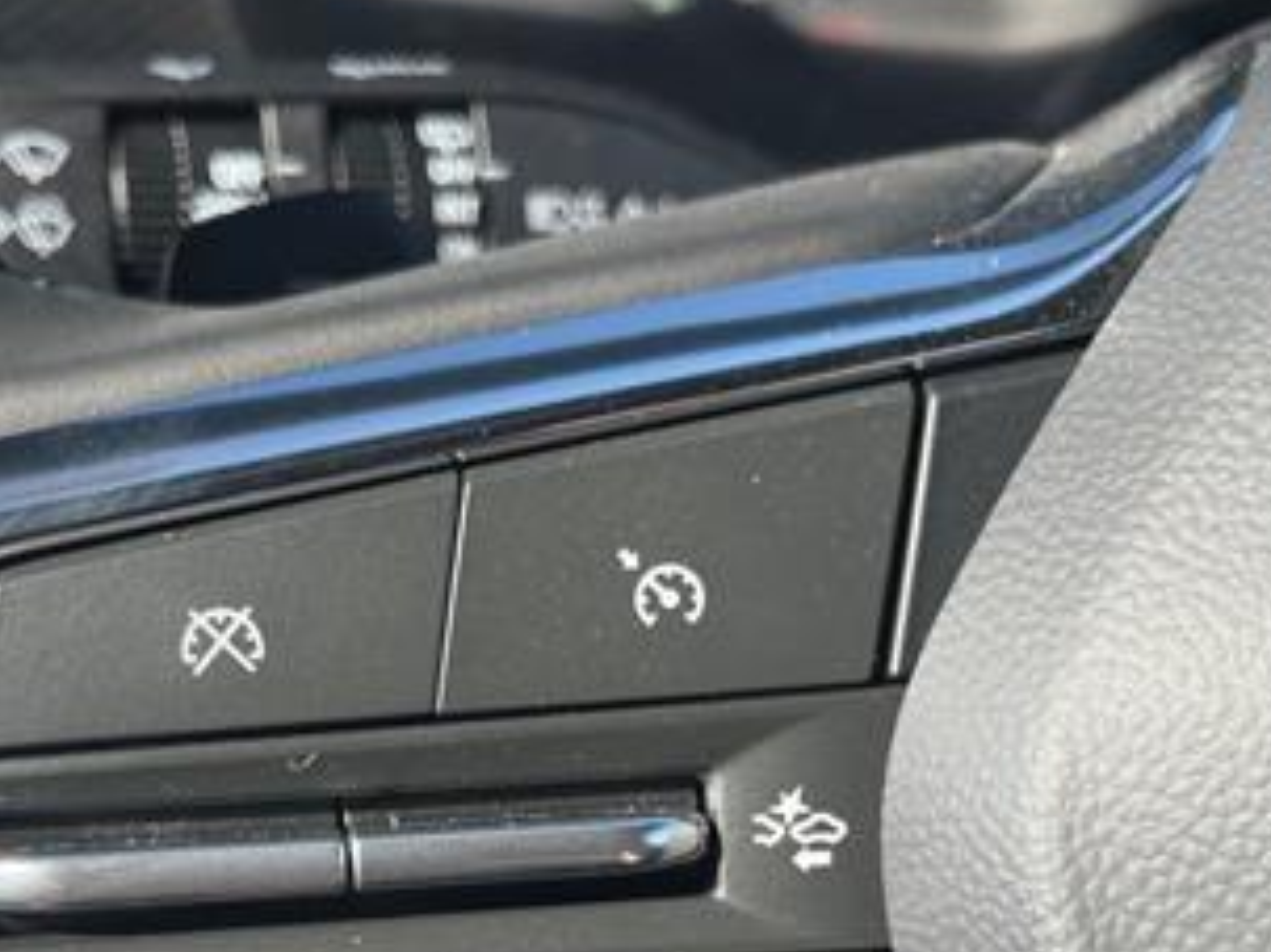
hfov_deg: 34.9
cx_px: 529
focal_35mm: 55
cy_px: 885
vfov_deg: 25.6
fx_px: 2019
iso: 32
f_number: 1.6
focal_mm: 4.2
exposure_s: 1/711
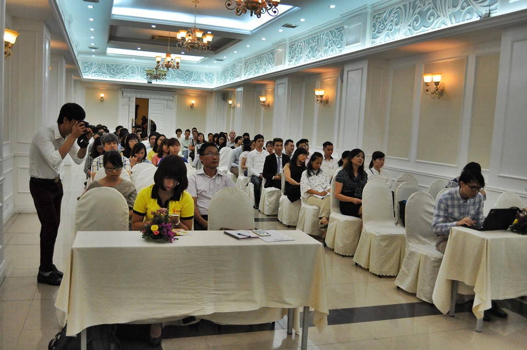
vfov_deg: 39.9
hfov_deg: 57.3
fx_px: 483
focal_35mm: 33
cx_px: 264
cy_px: 175
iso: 2000
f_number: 4
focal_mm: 22
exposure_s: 1/200
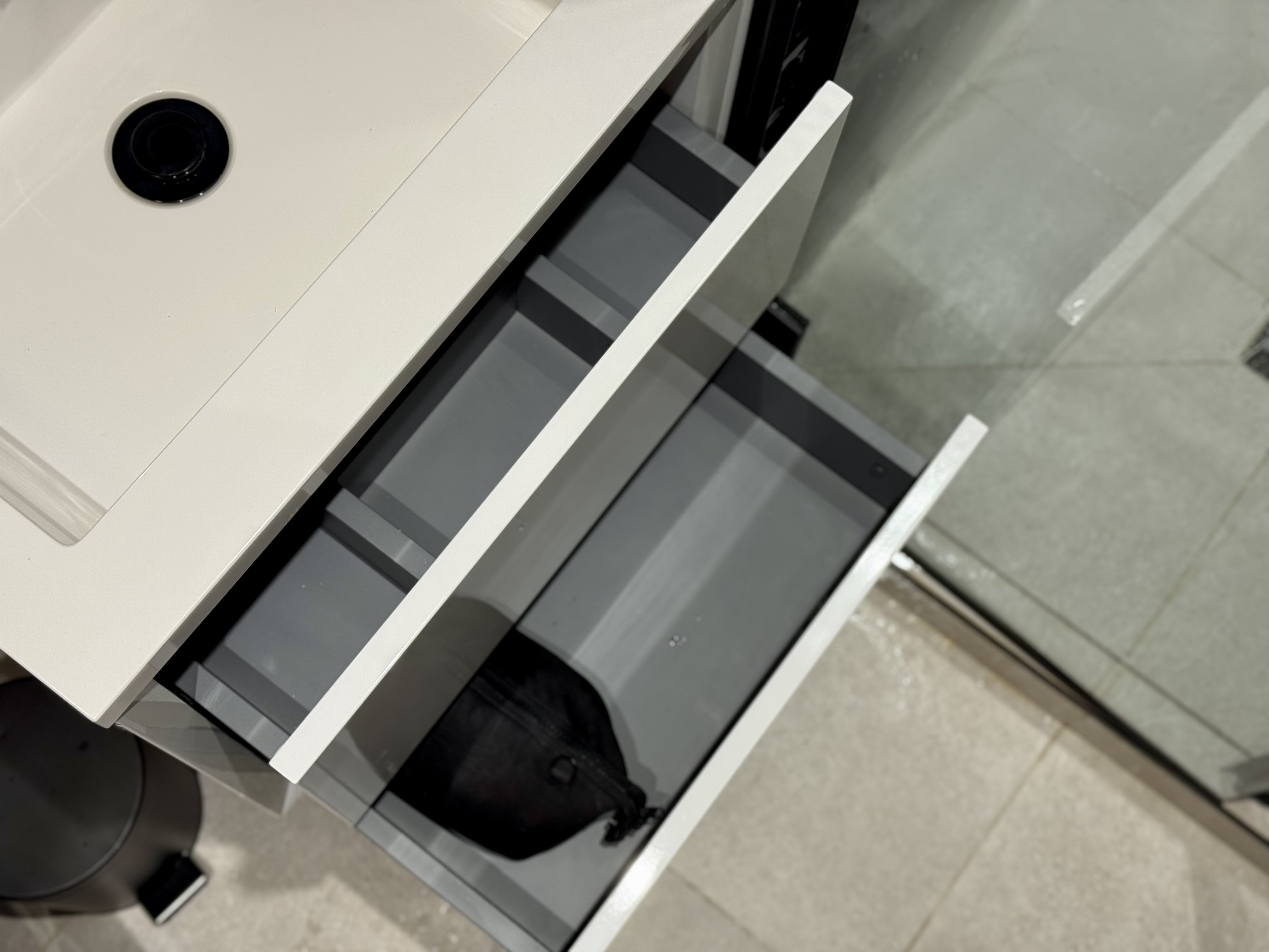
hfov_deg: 39.7
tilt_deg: -73.9
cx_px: 634
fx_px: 1760
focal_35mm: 48
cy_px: 476
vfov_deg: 30.3
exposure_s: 1/100
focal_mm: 6.76
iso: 64
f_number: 1.78
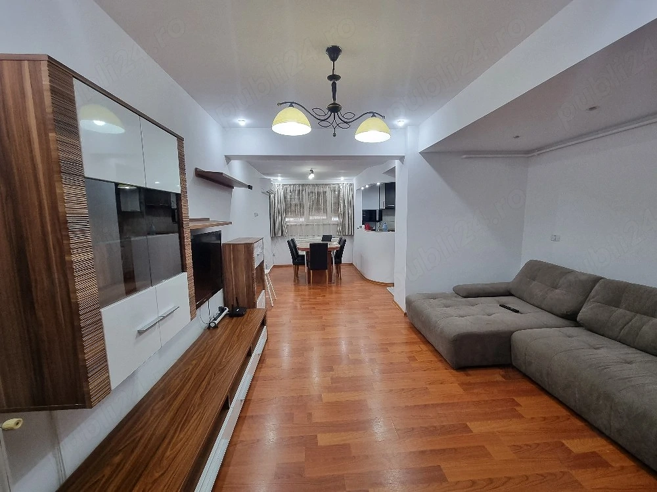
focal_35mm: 13
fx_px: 247
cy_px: 246
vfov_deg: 89.9
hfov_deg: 106.2
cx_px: 328
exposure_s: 1/50
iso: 250
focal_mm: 2.2
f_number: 2.2
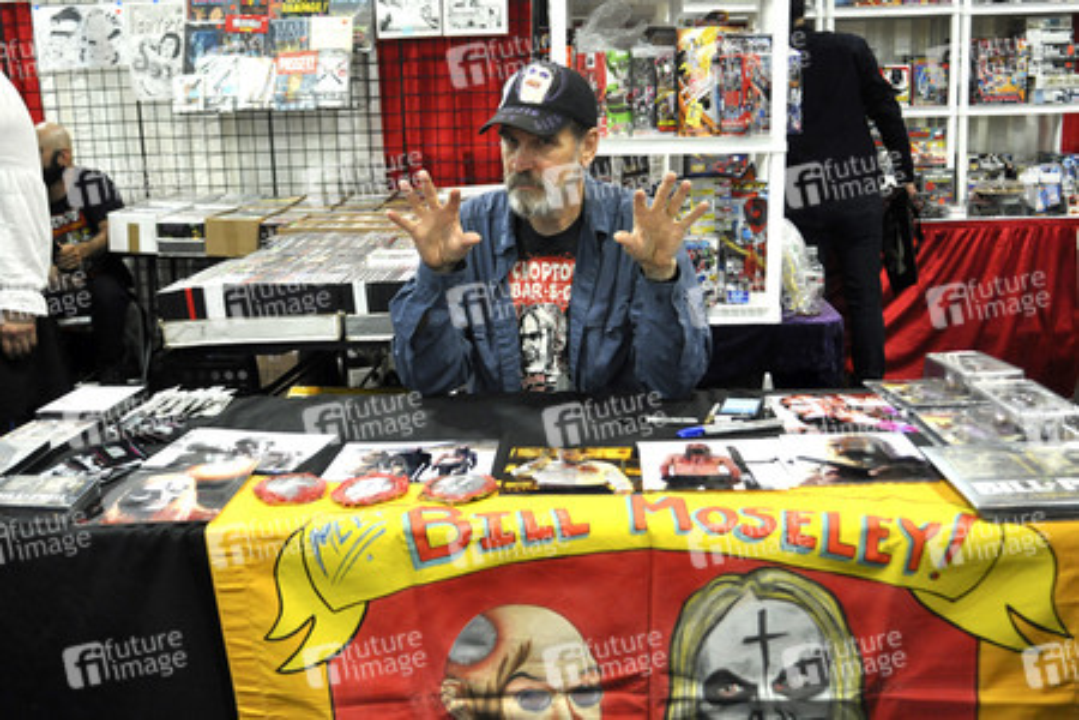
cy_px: 360
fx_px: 1079
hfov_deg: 53.1
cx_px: 540
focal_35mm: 36
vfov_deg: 36.9
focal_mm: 24
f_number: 3.2
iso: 1000
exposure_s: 1/40
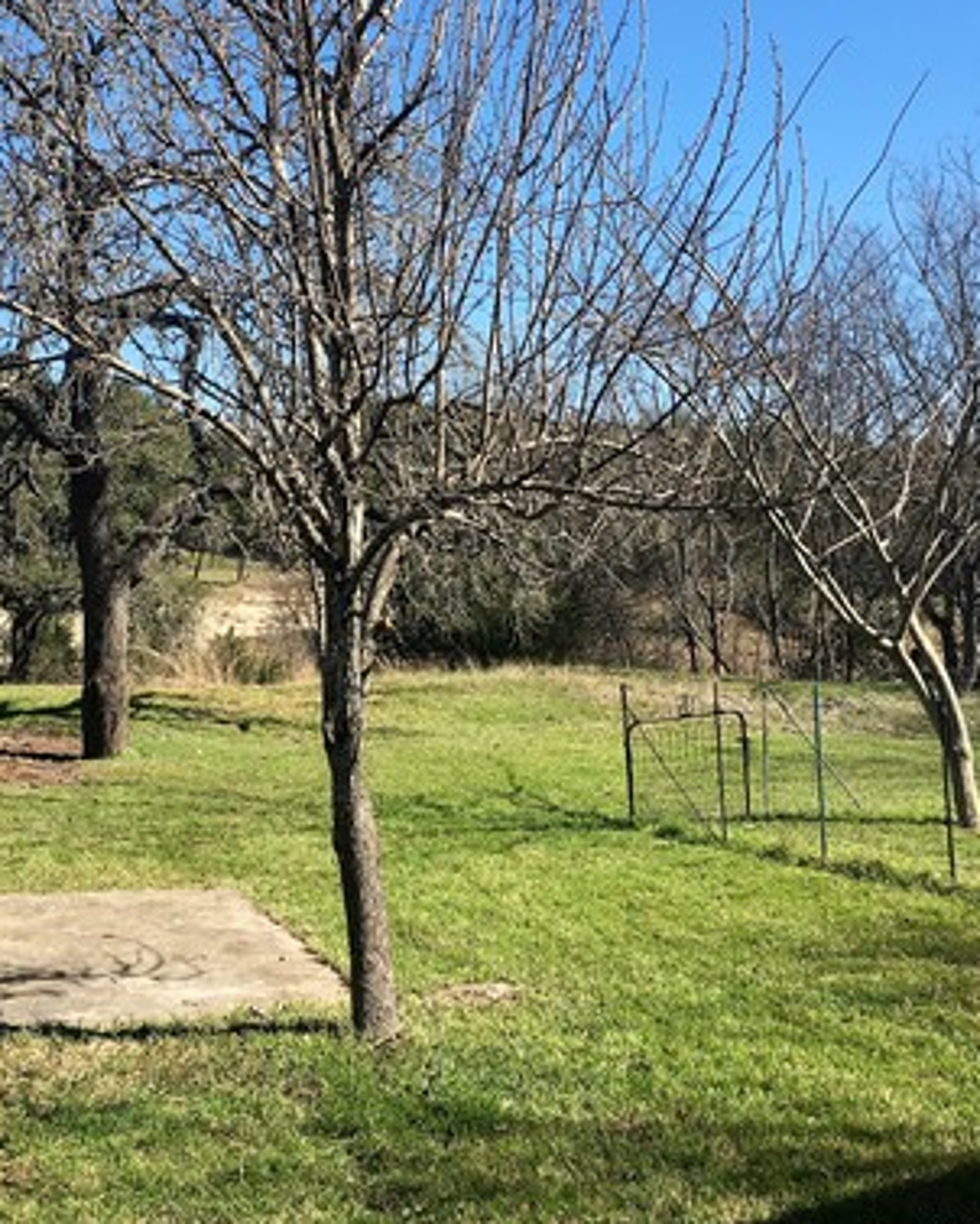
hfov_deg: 31.3
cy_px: 474
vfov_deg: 38.6
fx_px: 1739
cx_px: 341
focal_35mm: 48
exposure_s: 1/950
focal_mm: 4.15
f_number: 2.2
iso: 25
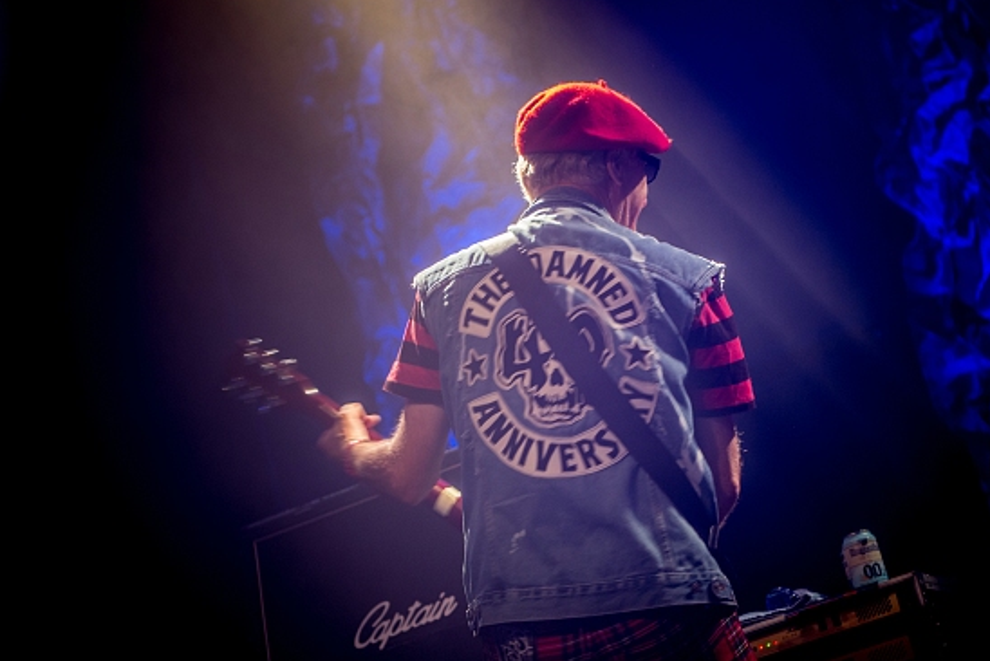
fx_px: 2531
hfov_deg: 22.1
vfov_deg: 14.9
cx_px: 560
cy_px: 382
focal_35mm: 92
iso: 1000
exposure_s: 1/80
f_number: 2.8
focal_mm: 70
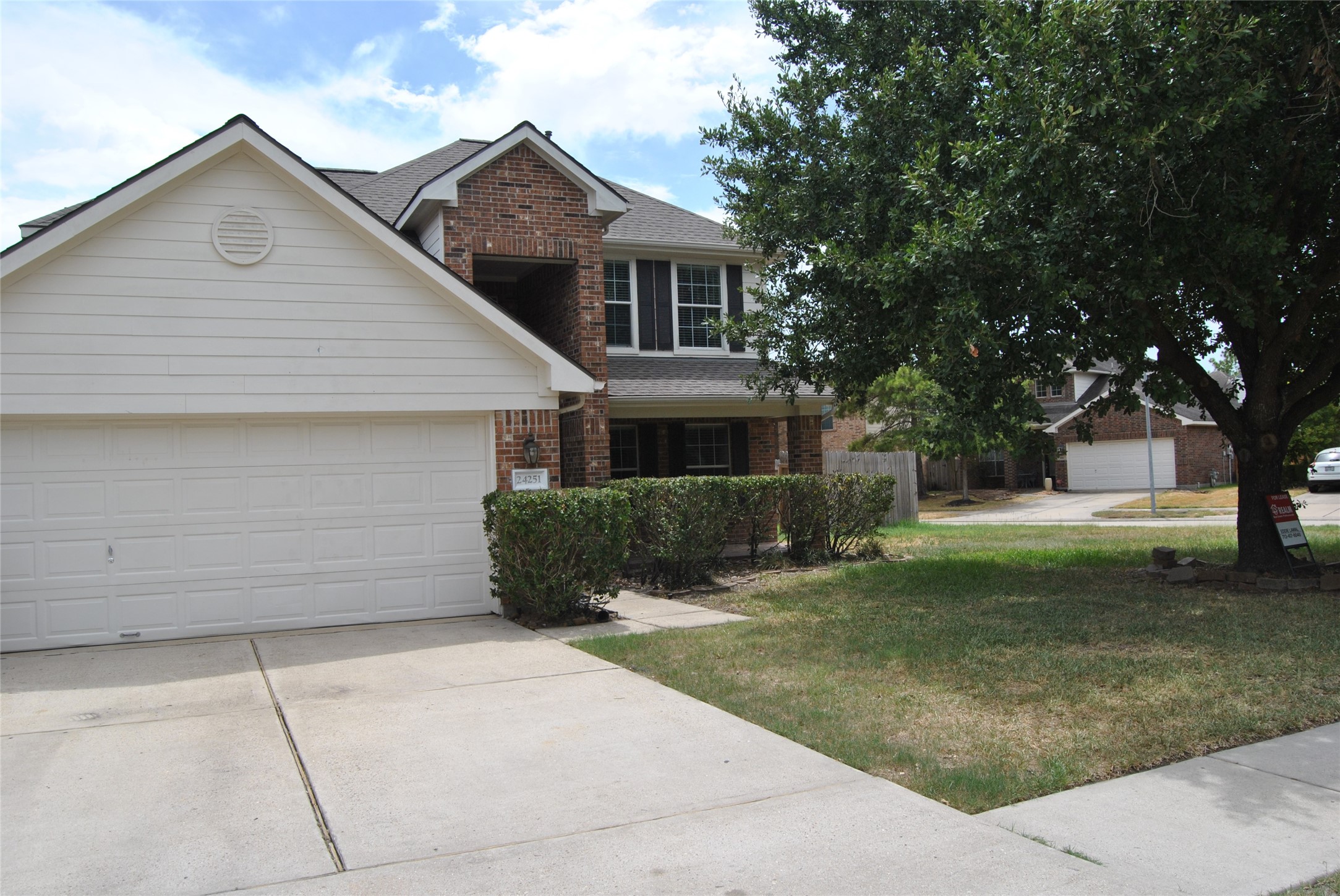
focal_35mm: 27
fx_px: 1006
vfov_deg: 48.0
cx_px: 670
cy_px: 448
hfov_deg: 67.3
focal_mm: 18
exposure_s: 1/400
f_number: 10
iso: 200
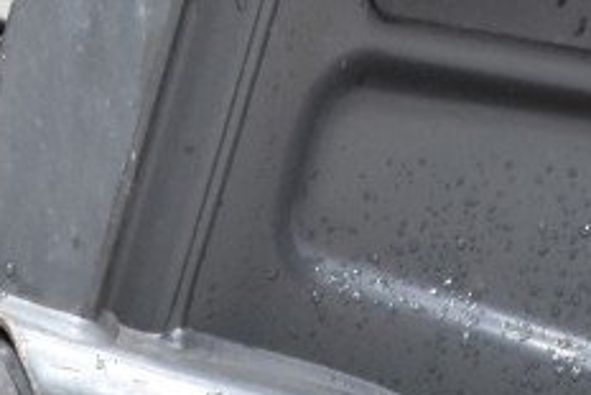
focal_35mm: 186
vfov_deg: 7.2
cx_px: 8
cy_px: 734
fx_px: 3055
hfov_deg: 11.0
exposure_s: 1/20
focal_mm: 24
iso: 1600
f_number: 5
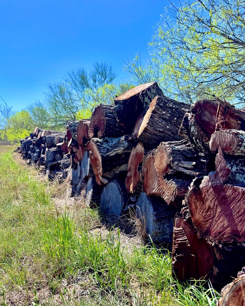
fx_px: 236
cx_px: 123
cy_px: 166
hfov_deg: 54.9
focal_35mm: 26
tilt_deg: -6.1
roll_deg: -0.5
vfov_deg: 65.9
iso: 80
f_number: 1.78
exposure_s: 1/3247
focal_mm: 6.76
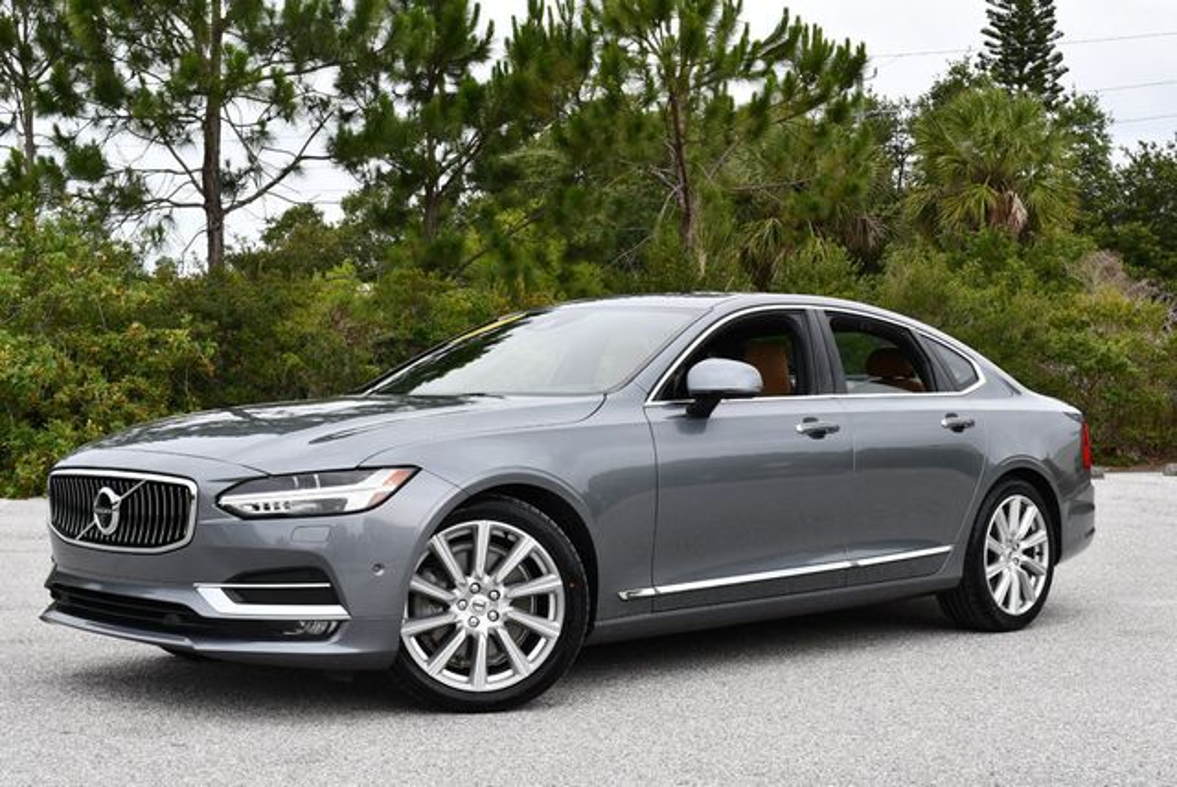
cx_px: 588
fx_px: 1702
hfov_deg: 38.2
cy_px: 394
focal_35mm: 52
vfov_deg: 26.0
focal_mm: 26
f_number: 8
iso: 160
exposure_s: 1/250
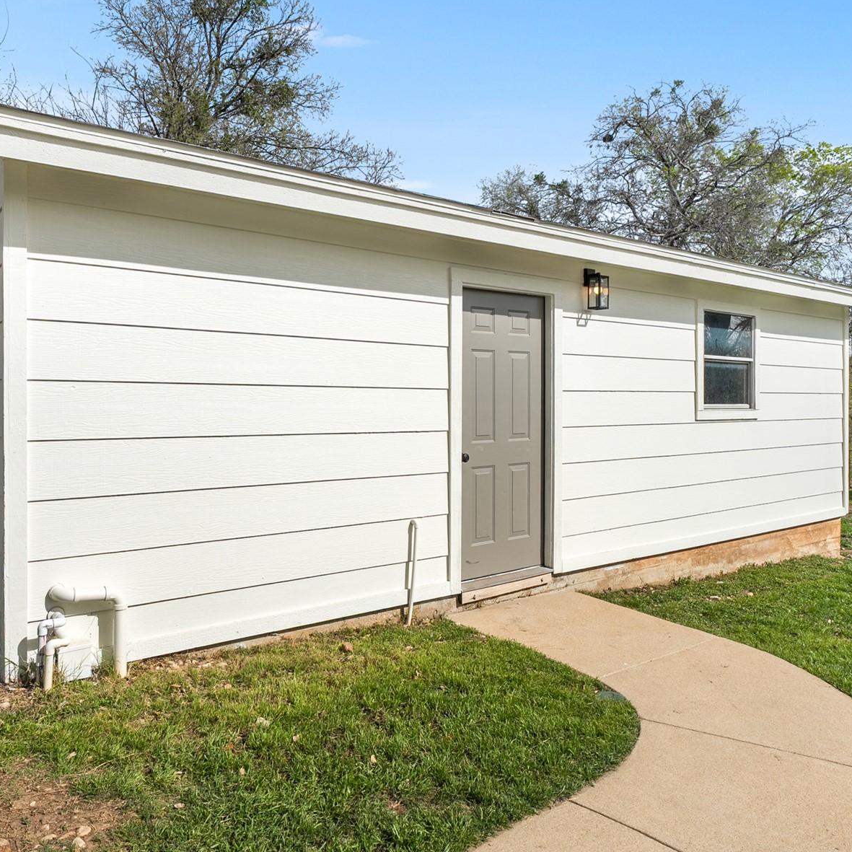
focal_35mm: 25
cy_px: 428
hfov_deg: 62.7
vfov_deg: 62.9
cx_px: 375
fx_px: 696
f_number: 9
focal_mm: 16
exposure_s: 1/160
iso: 200
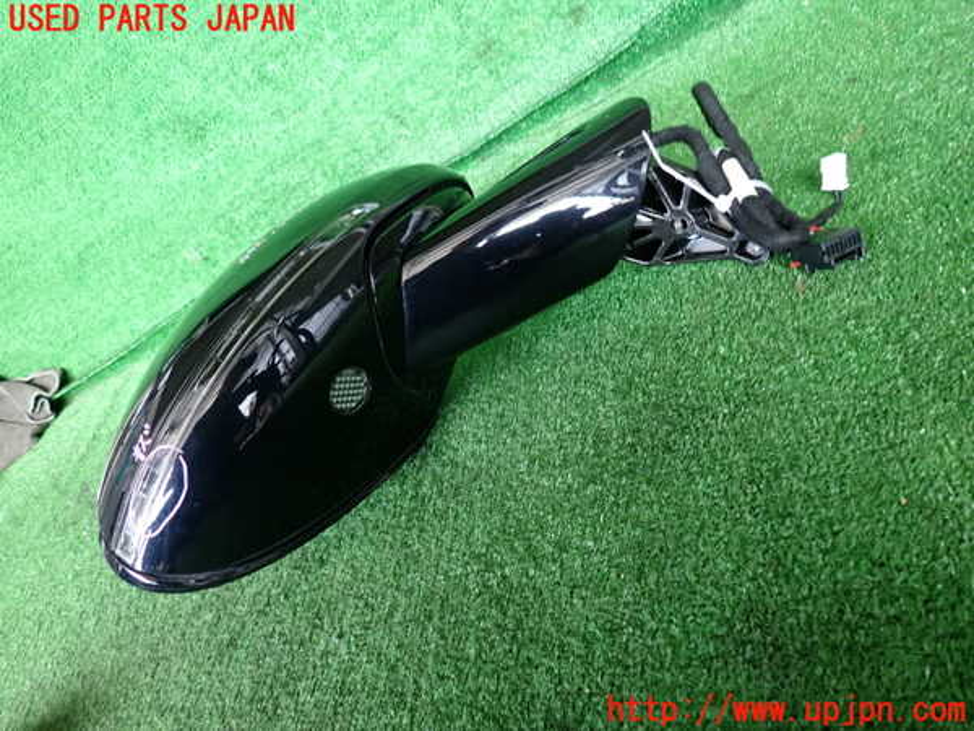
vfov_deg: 54.9
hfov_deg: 69.4
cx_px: 487
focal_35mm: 25
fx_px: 703
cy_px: 366
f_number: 2
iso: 250
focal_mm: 4.5
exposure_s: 1/30
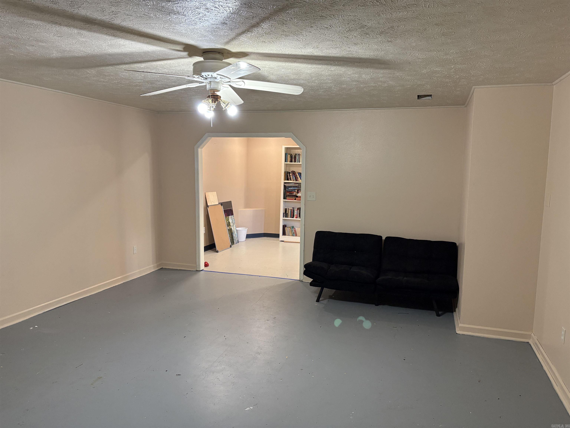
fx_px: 428
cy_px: 214
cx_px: 285
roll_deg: -0.6
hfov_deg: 67.3
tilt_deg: -6.6
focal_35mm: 26
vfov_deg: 53.1
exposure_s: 1/60
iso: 160
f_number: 1.6
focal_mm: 5.96
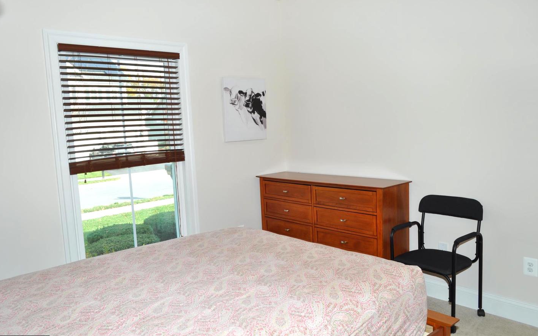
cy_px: 173
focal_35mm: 28
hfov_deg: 66.5
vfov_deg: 44.5
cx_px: 265
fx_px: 411
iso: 200
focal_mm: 18
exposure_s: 1/30
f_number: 8
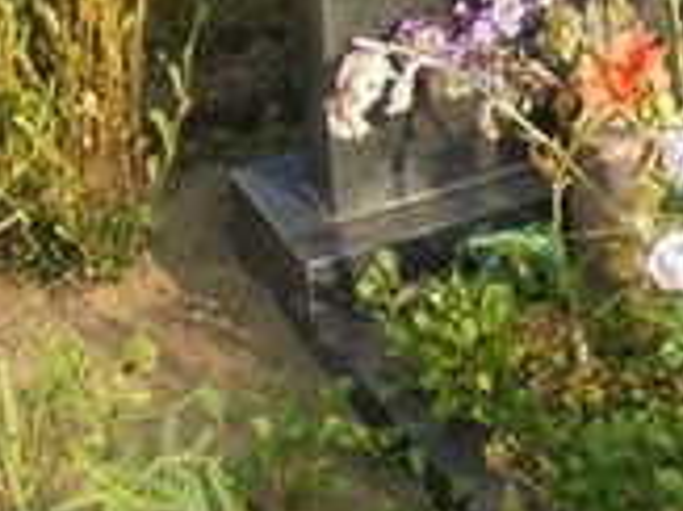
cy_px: -264
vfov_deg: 11.1
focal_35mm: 128
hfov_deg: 14.6
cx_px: 955
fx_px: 2524
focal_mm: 4.6
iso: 100
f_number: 3.5
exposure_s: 1/400
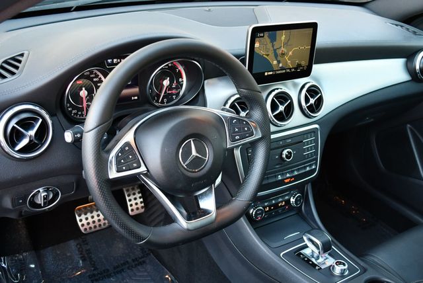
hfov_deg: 48.4
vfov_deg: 33.5
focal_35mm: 40
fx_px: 470
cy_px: 142
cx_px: 212
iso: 800
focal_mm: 20
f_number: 3.8
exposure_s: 1/125
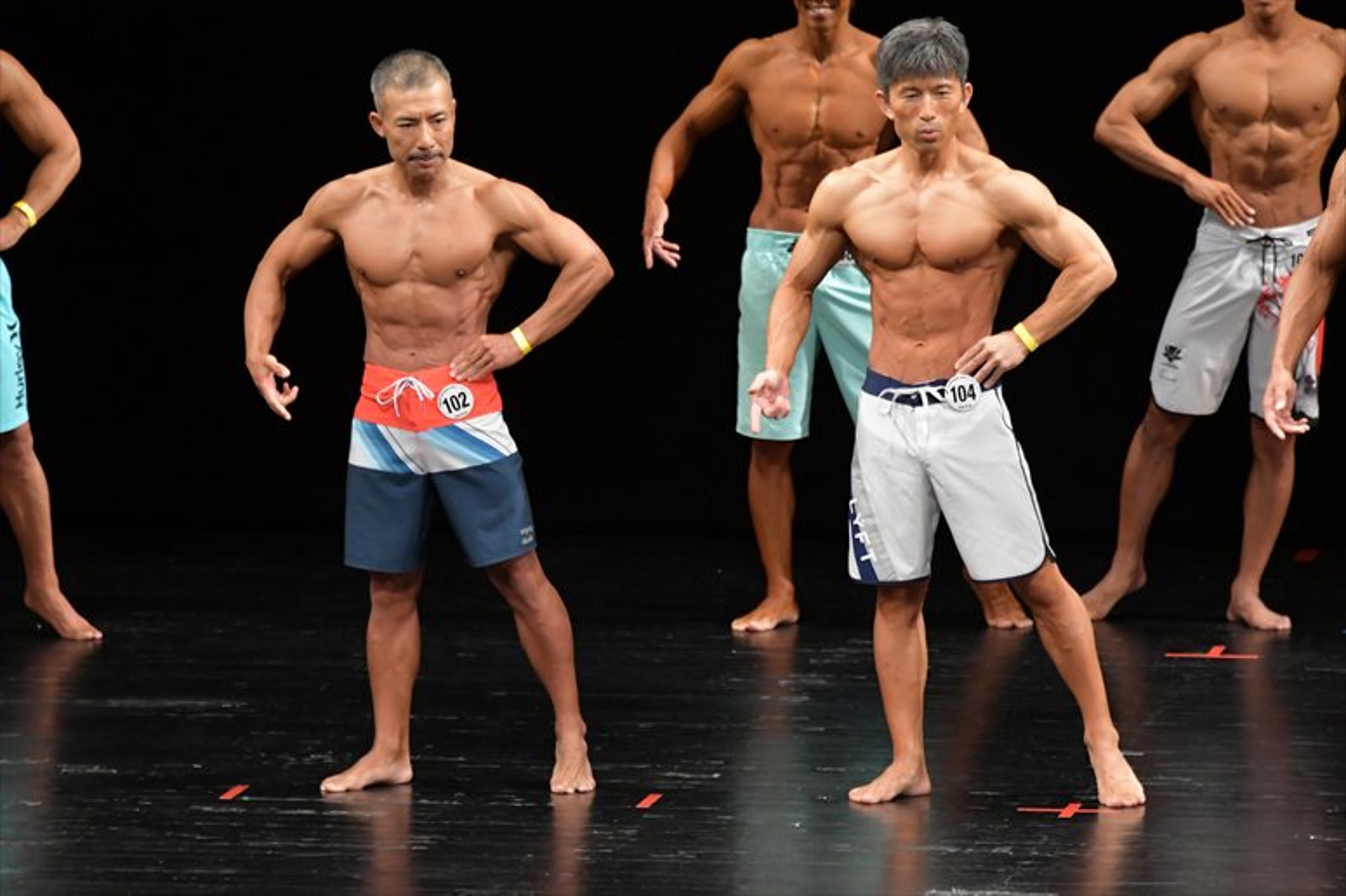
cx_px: 673
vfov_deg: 4.6
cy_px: 448
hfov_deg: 6.9
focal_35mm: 300
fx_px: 11211
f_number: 5.6
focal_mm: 200
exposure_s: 1/400
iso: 3200
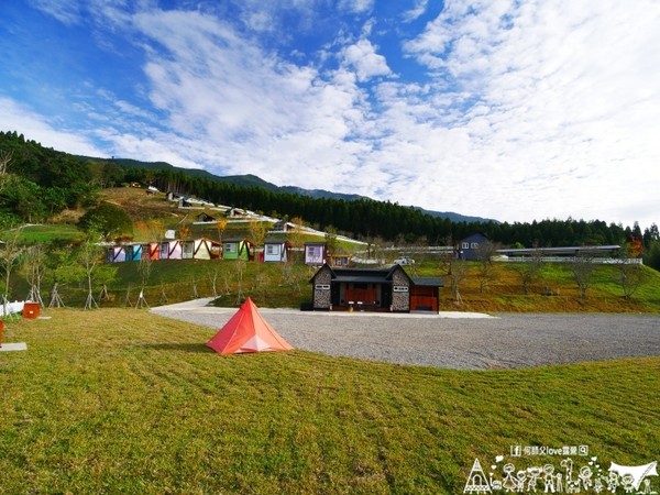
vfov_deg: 71.6
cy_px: 248
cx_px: 330
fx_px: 343
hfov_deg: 87.8
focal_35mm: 18
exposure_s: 1/200
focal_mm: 9
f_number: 5
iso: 200
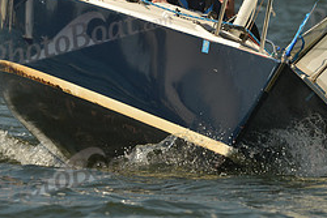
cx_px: 241
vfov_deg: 1.5
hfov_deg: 2.2
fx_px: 8443
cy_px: 88
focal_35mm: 929
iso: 320
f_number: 7.1
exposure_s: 1/1250
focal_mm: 400
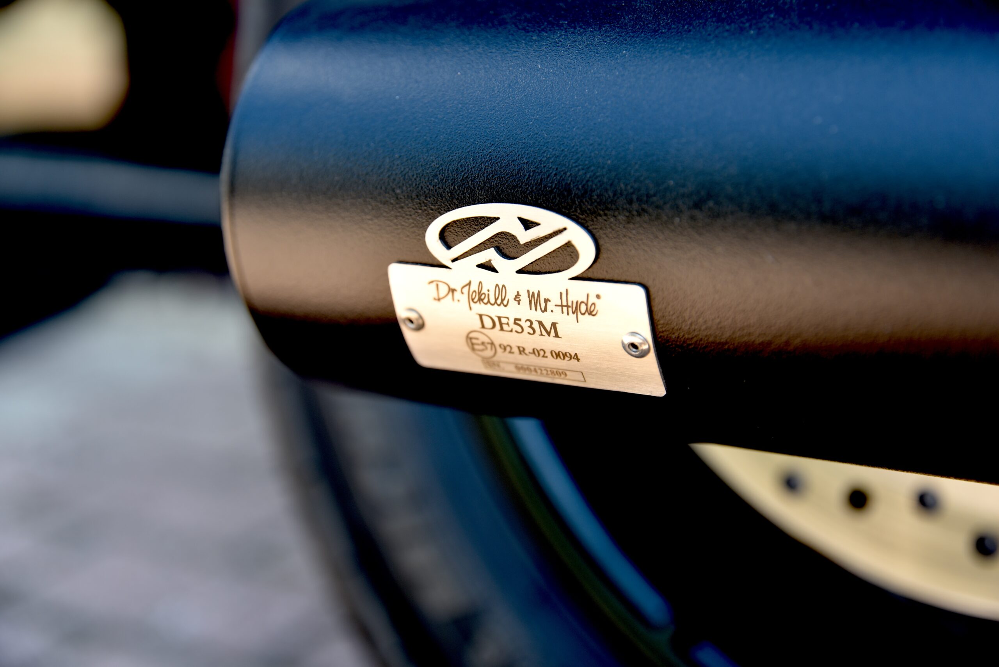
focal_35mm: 70
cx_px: 500
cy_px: 334
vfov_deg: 19.5
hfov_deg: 28.8
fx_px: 1943
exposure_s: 1/60
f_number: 3.5
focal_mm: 70
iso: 100
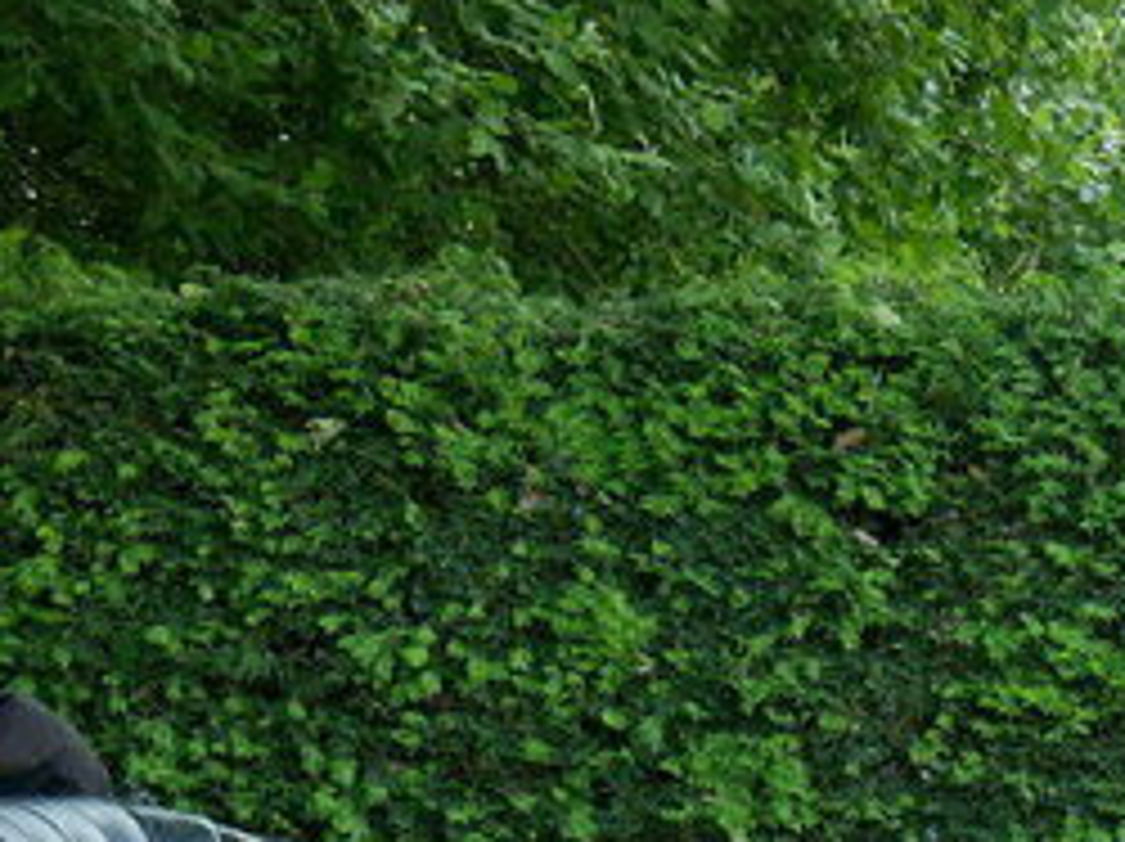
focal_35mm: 125
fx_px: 4059
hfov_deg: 14.9
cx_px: 1580
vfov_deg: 10.6
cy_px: 1842
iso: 200
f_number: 3.5
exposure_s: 1/100
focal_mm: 13
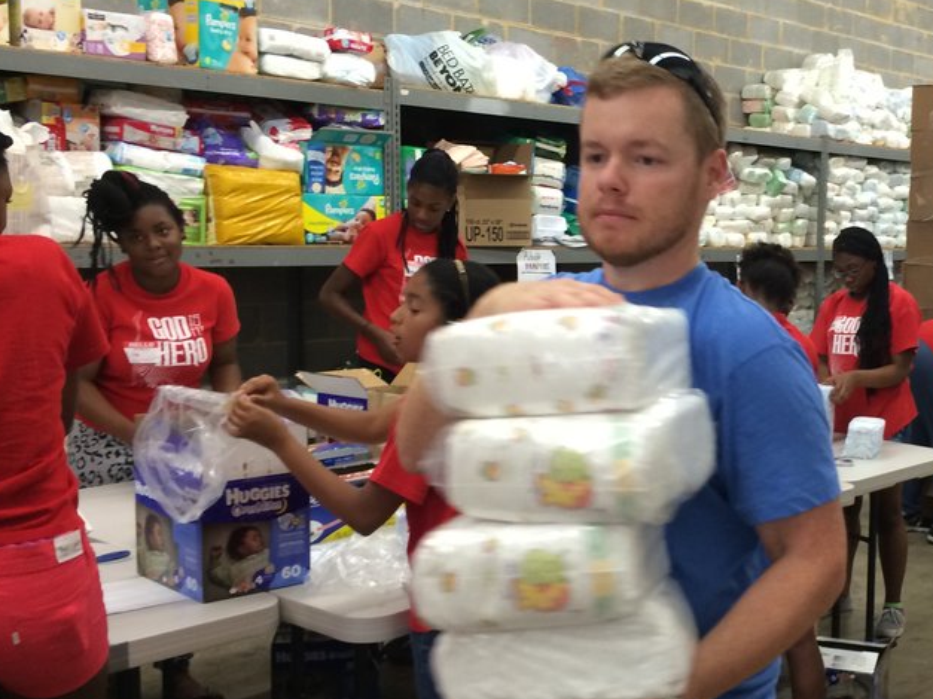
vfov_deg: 29.7
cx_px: 741
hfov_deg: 37.6
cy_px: 364
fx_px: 1320
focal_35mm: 49
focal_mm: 4.12
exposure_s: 1/30
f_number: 2.2
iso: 100
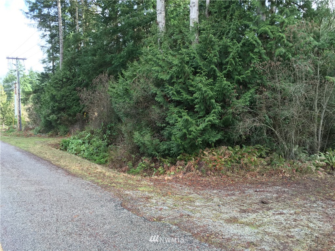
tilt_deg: -1.3
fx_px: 281
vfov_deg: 48.2
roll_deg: +1.2
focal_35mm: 29
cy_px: 126
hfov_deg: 61.7
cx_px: 168
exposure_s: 1/120
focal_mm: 4.15
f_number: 2.2
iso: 40
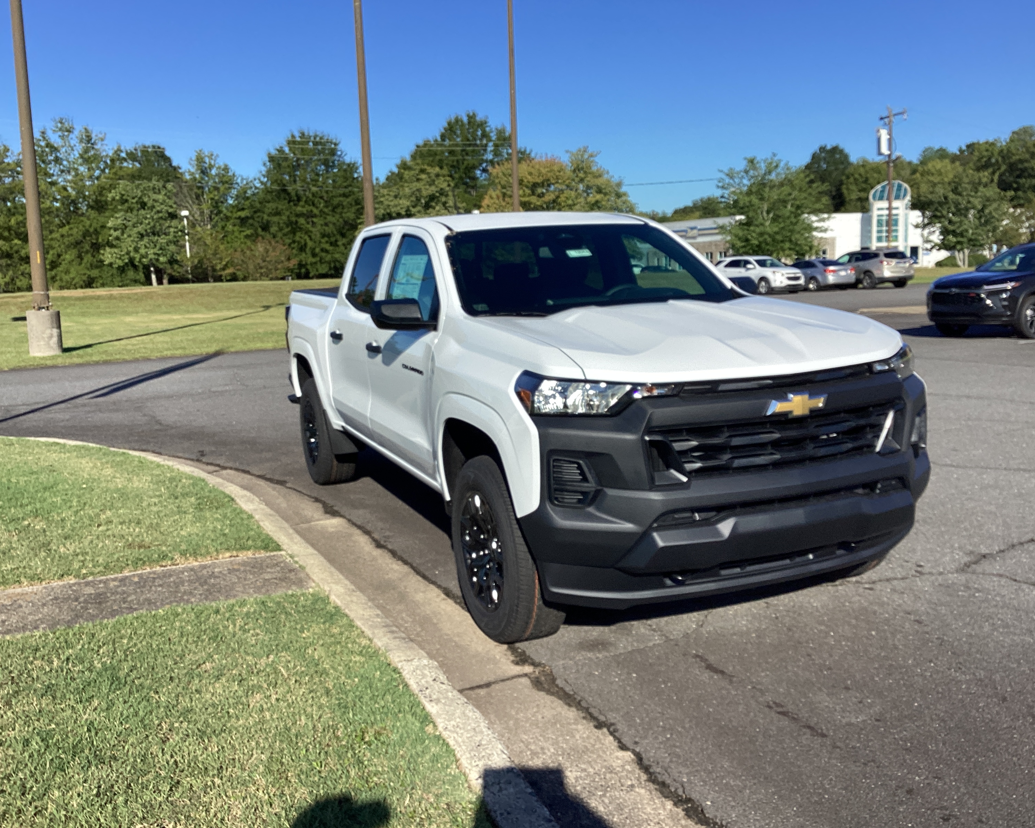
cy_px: 410
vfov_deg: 44.5
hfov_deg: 54.2
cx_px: 506
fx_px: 1011
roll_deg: -0.4
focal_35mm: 33
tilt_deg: -6.6
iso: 25
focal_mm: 3.3
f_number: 2.4
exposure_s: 1/1508
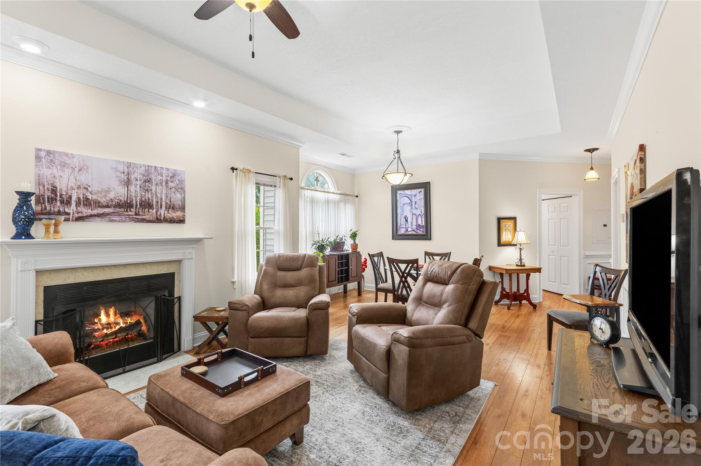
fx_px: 292
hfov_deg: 100.4
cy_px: 233
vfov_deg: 77.2
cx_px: 350
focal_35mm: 15
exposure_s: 1
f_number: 14
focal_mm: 10
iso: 200
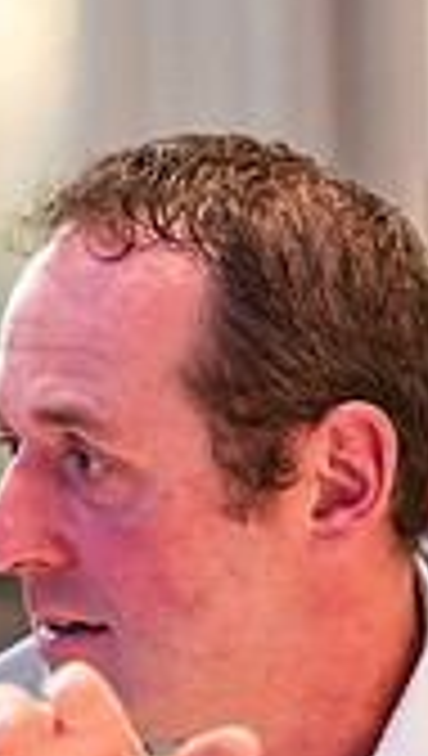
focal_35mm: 307
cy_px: 691
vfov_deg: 7.0
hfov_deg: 4.0
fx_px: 6169
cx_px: -194
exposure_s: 1/250
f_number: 1.6
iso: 3200
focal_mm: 85
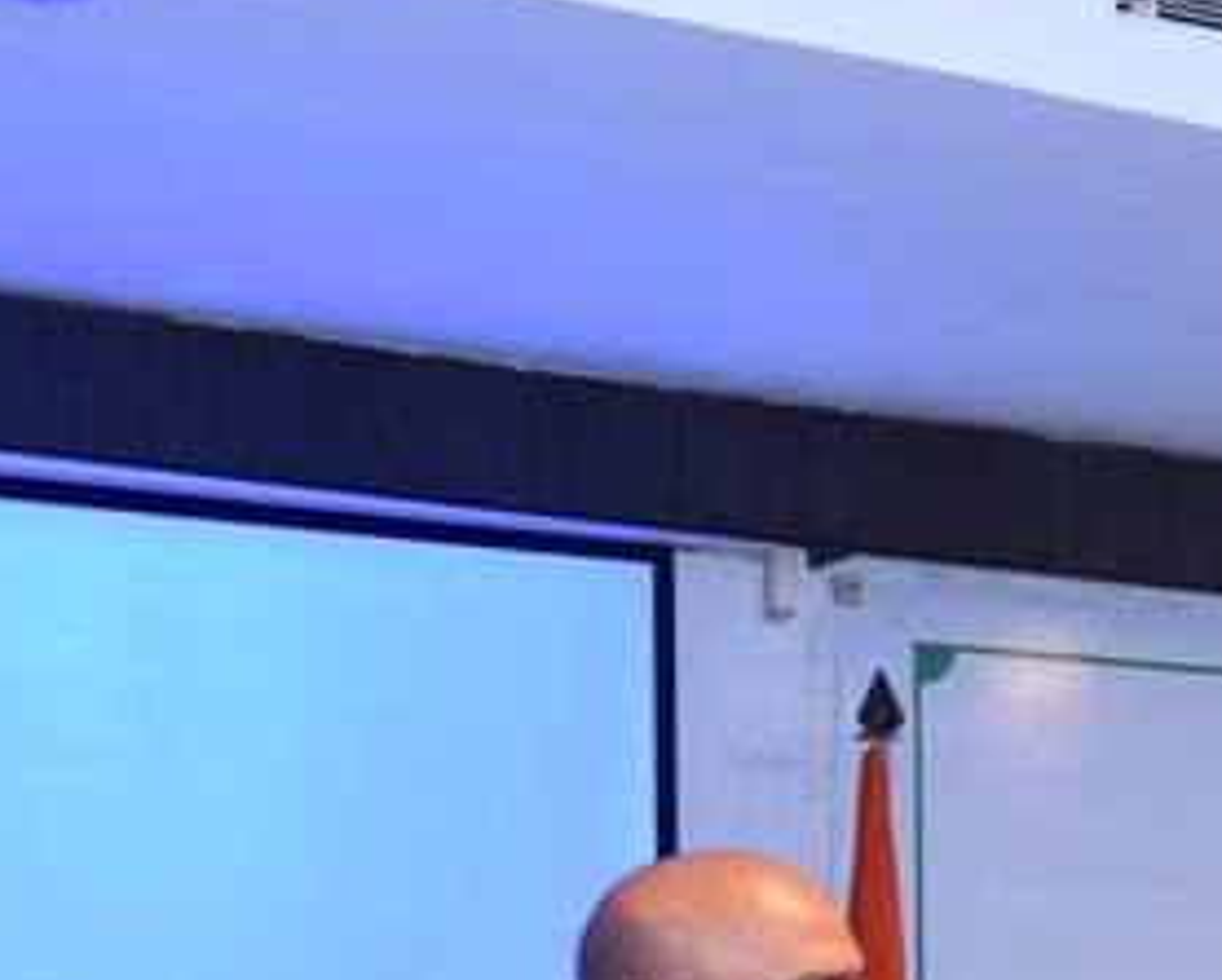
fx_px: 4271
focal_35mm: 118
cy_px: 1104
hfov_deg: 14.8
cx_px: 1998
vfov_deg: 12.8
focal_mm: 34
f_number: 5
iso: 1600
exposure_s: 1/100
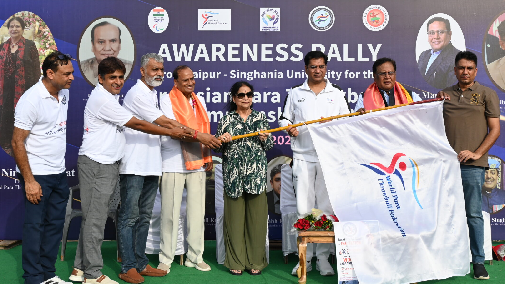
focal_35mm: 44
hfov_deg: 46.7
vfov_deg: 27.2
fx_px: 584
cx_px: 262
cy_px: 100
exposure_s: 1/400
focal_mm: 23
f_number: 7.1
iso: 100
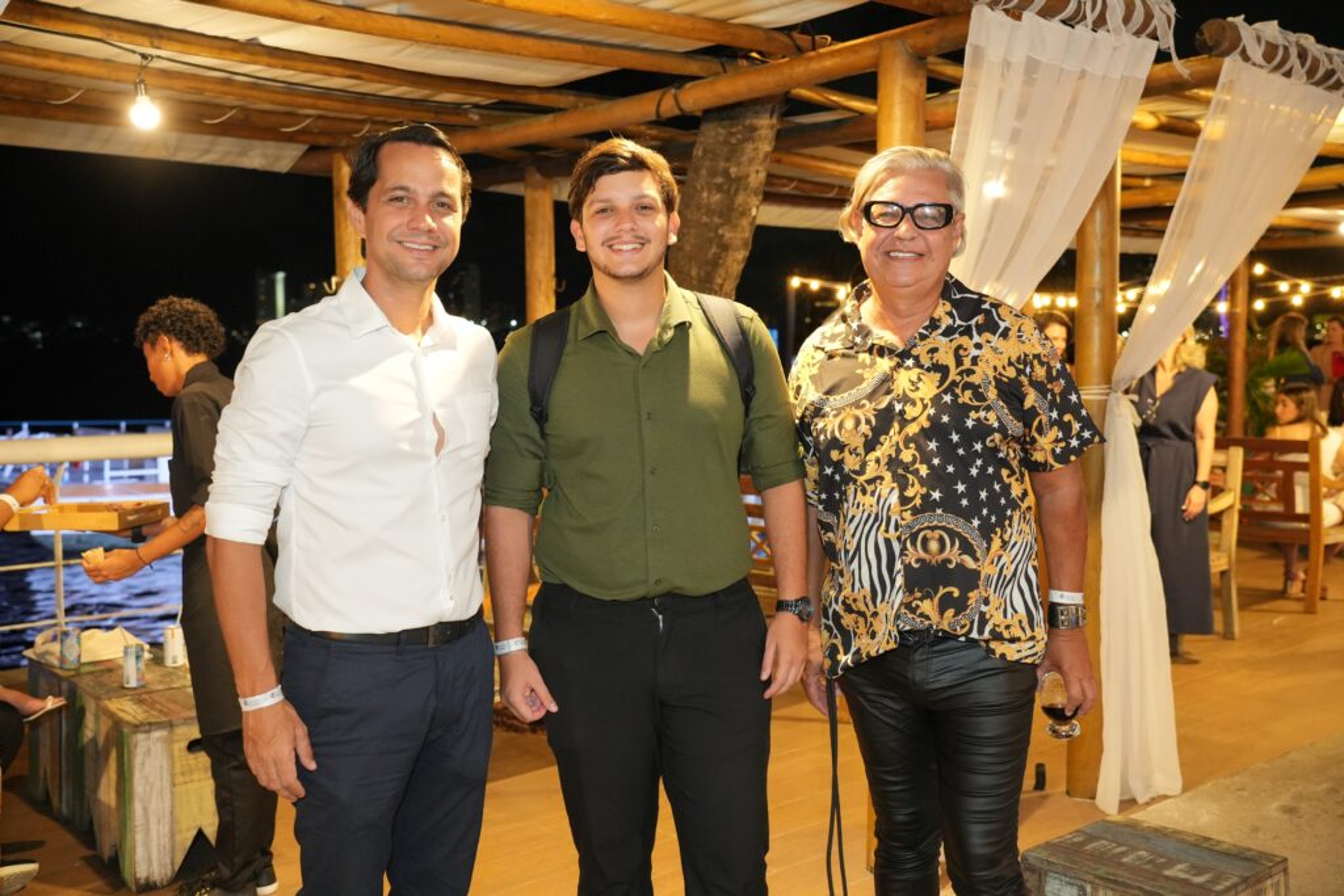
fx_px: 1381
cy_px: 448
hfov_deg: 51.9
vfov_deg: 36.0
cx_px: 672
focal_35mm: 37
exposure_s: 1/125
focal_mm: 37
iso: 4000
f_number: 4
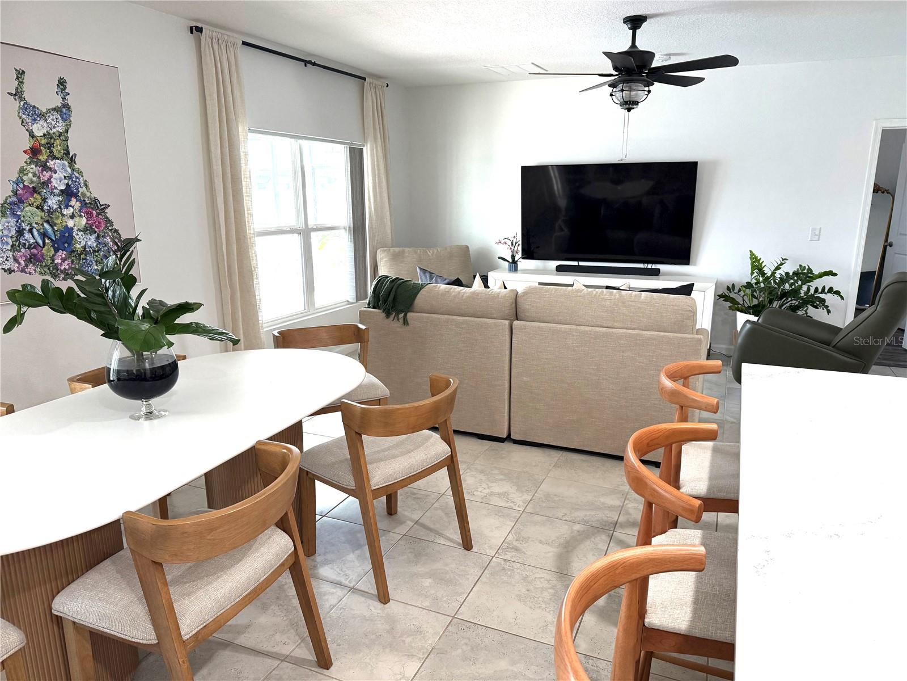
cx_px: 454
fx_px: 629
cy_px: 340
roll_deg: -0.4
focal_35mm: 24
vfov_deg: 56.8
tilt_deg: -13.5
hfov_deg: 71.6
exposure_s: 1/120
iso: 200
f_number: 1.78
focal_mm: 6.76
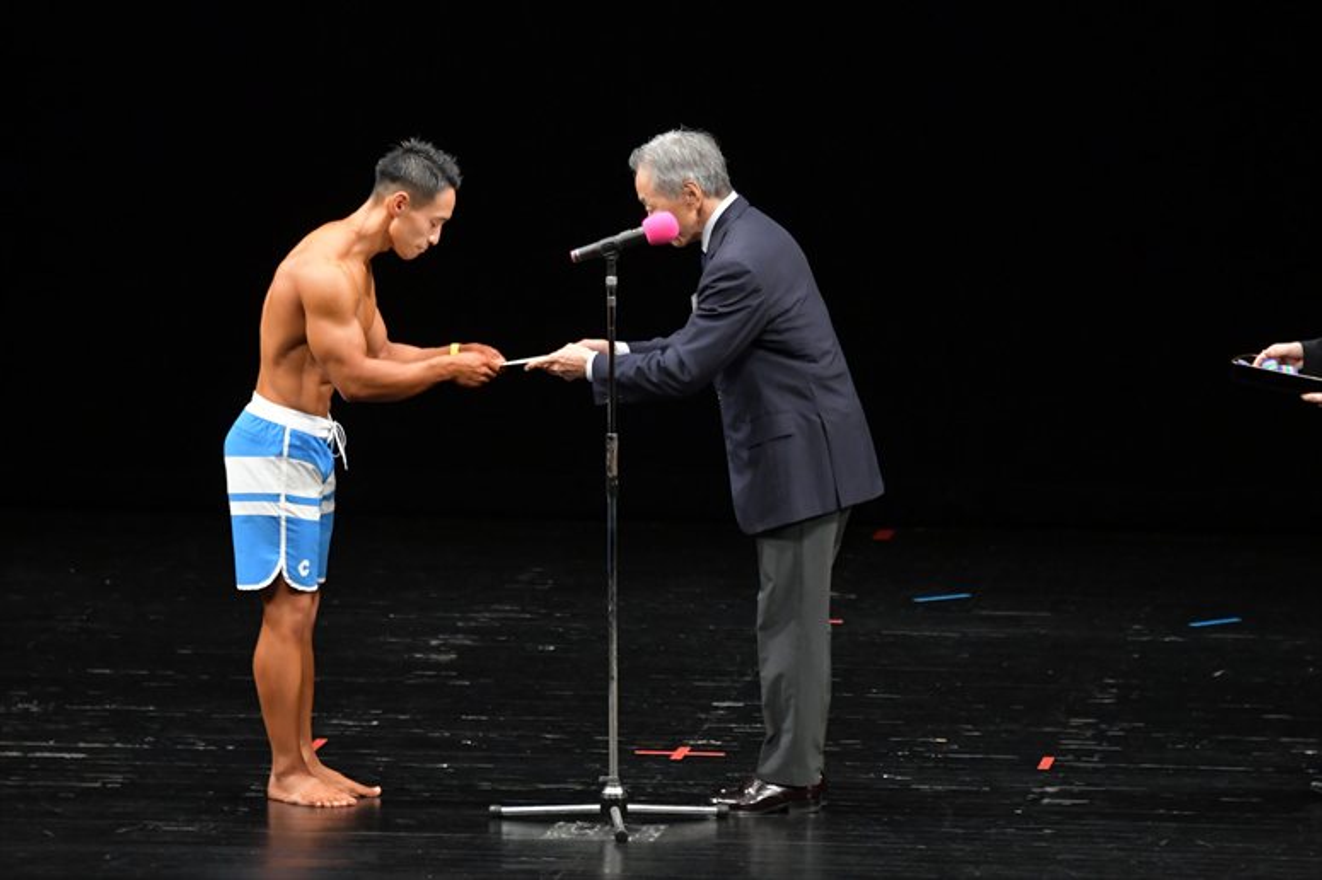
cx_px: 661
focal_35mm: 270
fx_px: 9910
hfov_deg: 7.6
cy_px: 440
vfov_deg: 5.1
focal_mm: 180
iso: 3200
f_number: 5.6
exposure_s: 1/400
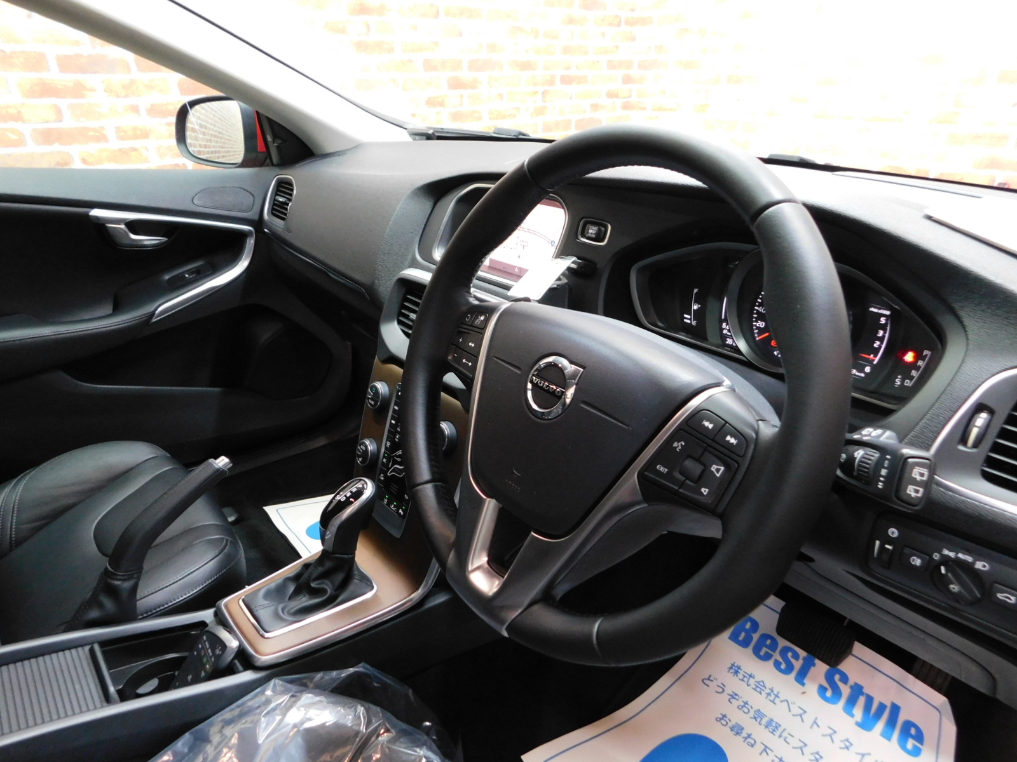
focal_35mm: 23
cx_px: 508
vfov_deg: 58.9
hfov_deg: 73.9
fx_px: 676
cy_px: 381
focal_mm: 4
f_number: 3
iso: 400
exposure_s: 1/10
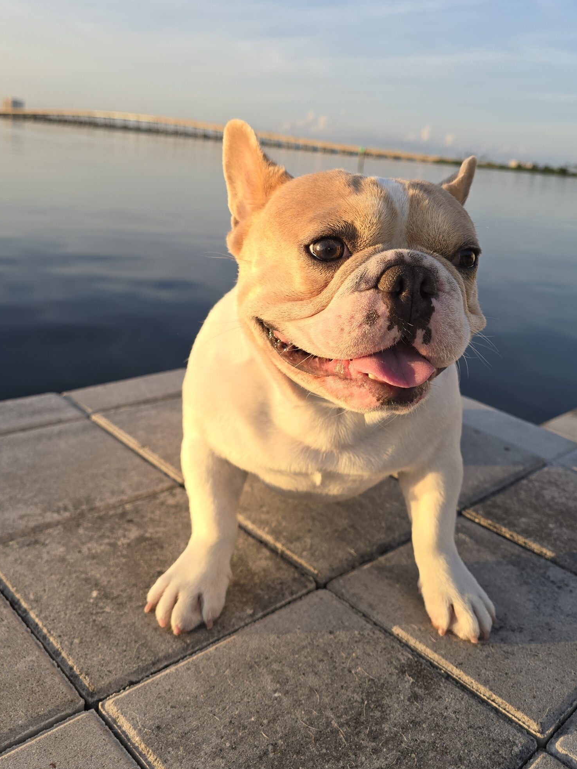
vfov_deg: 59.2
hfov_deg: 46.6
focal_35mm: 30
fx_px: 667
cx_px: 341
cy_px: 291
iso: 12
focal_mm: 6.3
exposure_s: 1/317
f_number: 1.7
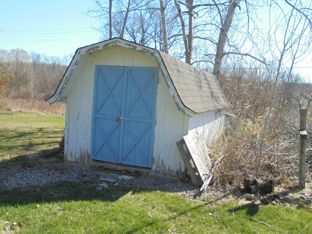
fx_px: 306
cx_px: 156
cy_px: 117
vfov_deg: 41.8
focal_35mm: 34
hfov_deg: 54.0
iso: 100
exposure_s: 1/400
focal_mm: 6.1
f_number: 4
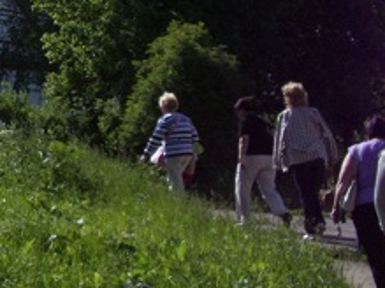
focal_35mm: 112
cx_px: -130
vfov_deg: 12.8
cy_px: -94
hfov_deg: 16.5
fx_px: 1245
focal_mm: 5.8
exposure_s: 1/1000
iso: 80
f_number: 4.3
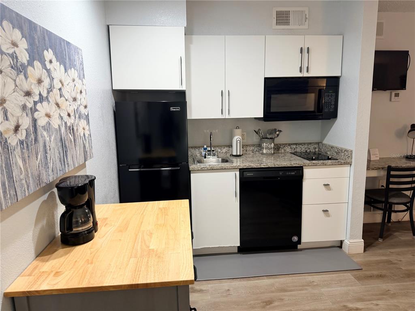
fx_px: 288
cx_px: 208
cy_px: 156
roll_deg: +1.4
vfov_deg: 56.8
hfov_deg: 71.6
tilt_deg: -7.6
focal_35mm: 24
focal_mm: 6.76
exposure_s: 1/60
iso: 160
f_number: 1.78
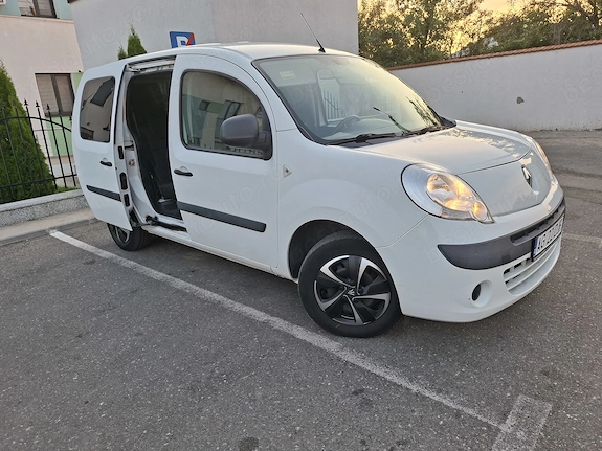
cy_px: 227
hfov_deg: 71.6
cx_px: 298
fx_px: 417
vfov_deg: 56.8
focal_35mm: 24
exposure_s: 1/213
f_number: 1.8
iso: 50
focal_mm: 5.54
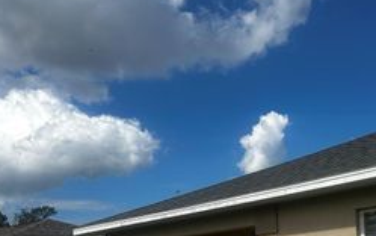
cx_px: 320
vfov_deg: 24.1
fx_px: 523
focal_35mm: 51
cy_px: 243
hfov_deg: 37.6
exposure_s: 1/6623
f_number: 1.78
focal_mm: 6.86
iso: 80
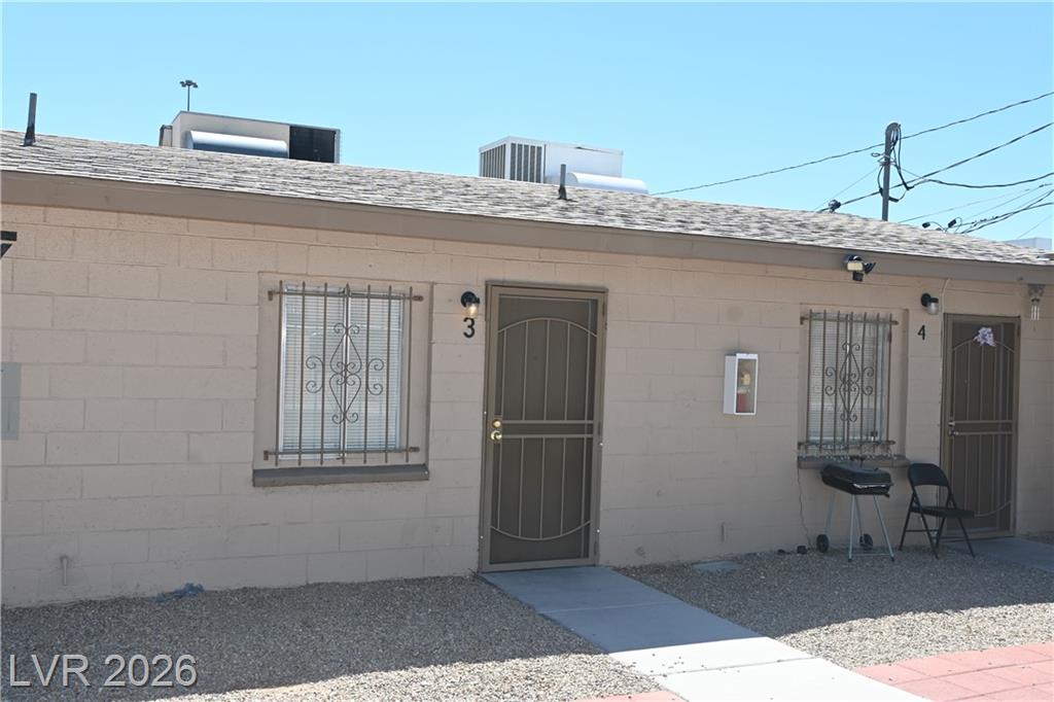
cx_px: 527
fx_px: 1032
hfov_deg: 54.1
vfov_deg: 37.6
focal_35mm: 35
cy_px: 351
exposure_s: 1/200
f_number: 7.1
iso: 100
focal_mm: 23.5
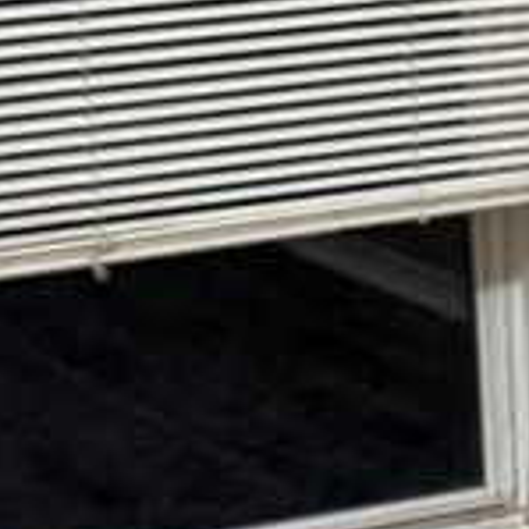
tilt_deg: -12.5
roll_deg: +2.4
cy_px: 398
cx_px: 703
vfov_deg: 8.5
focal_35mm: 205
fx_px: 3544
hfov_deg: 8.4
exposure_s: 1/40
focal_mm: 6.76
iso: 800
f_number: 1.78
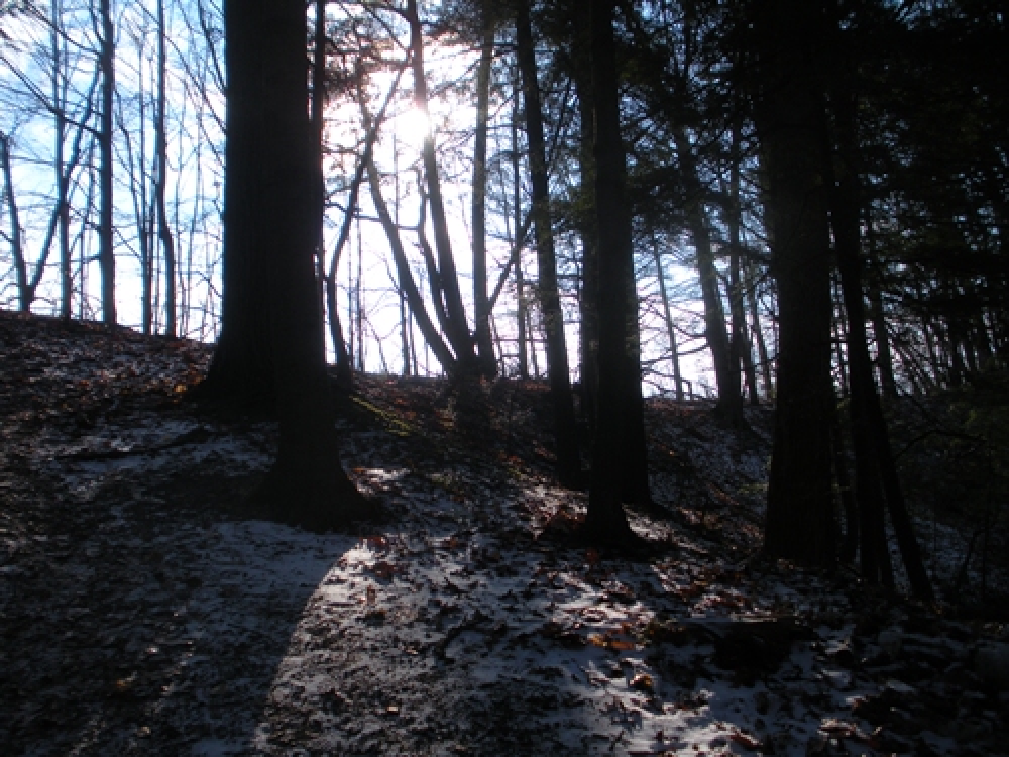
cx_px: 504
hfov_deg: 51.4
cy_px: 378
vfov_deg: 39.7
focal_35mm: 36
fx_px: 1049
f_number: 3.5
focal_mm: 6.3
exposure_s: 1/750
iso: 64
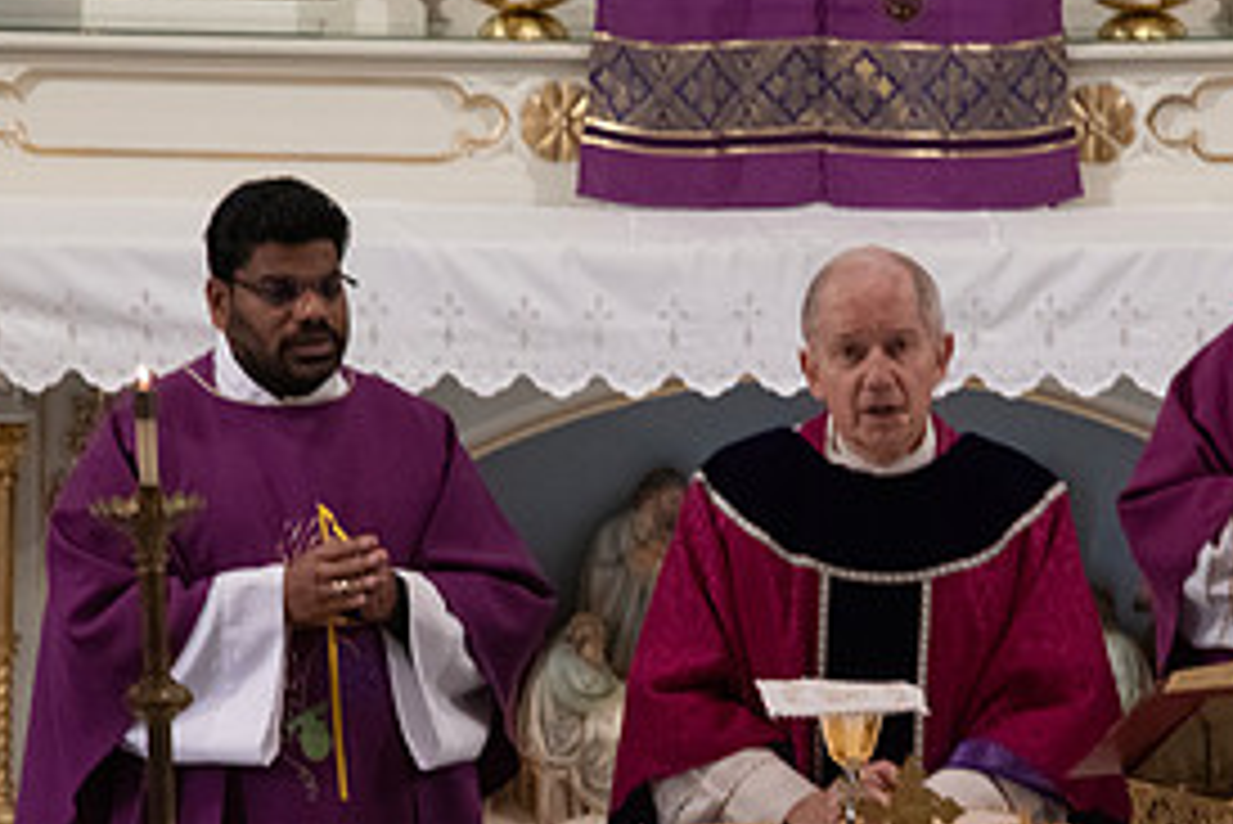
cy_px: 583
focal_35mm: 634
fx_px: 21725
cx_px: 734
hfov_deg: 3.3
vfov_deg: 2.2
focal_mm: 300
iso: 4000
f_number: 9
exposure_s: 1/100
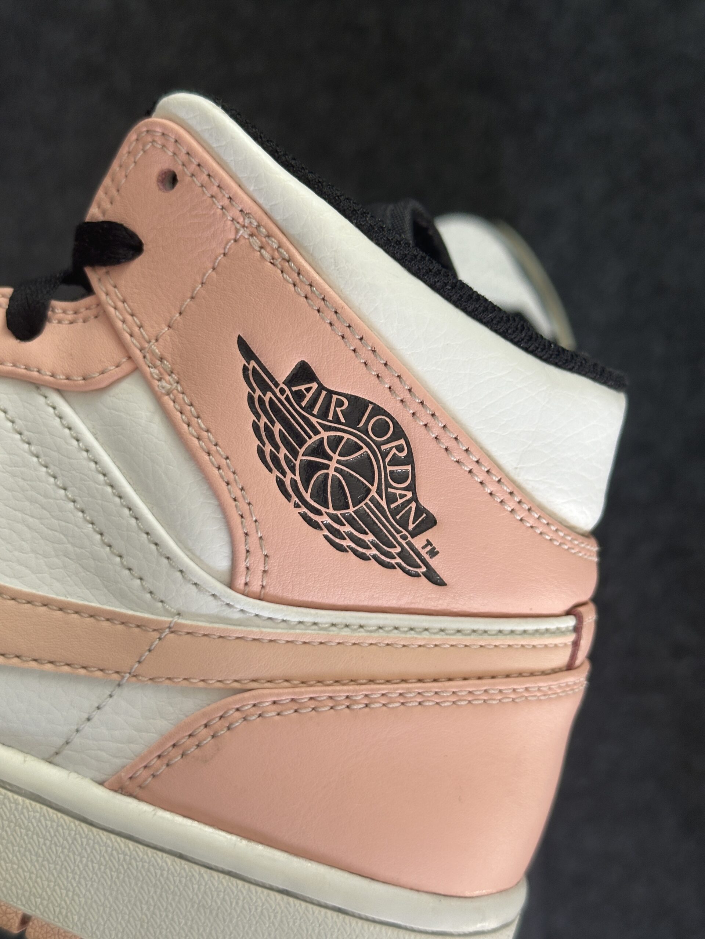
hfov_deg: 30.3
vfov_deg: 39.7
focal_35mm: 48
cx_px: 352
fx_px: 1303
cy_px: 470
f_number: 1.78
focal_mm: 6.86
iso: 80
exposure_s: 1/50
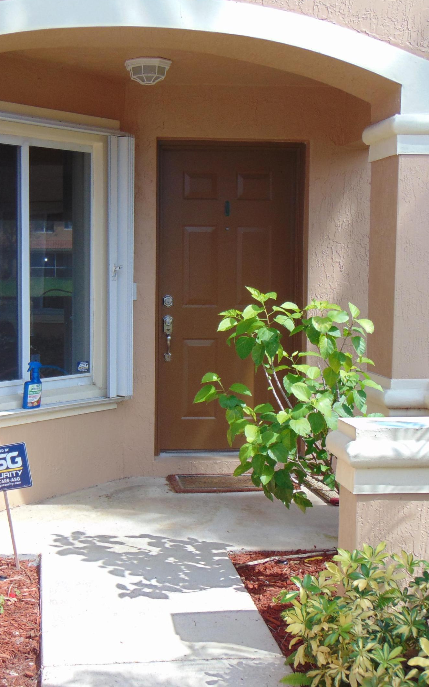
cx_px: 156
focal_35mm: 56
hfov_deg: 23.1
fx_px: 1047
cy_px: 345
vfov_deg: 36.3
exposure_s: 1/400
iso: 80
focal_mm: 6.9
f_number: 3.3
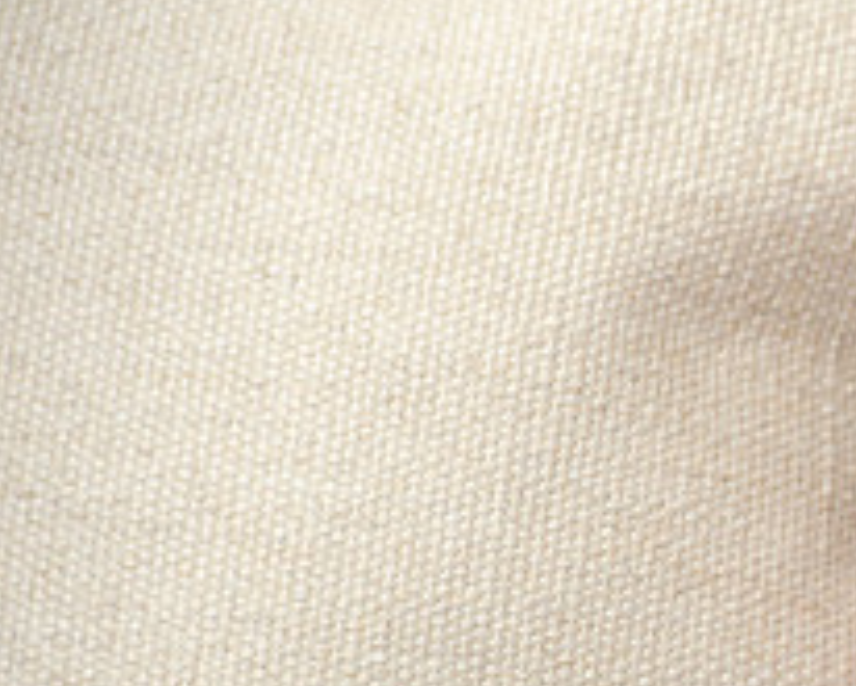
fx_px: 13408
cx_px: 1089
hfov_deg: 3.6
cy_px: 748
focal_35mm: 529
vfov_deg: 2.9
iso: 250
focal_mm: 200
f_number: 5.6
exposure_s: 1/200
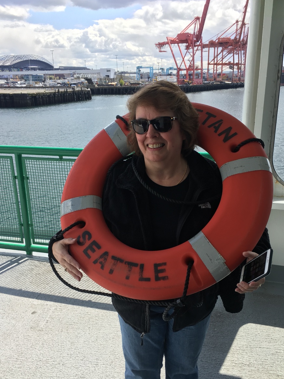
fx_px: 372
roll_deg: +1.5
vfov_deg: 53.8
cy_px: 213
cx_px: 151
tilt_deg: -19.4
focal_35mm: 34
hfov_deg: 41.8
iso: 25
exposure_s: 1/845
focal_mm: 4.15
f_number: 2.2
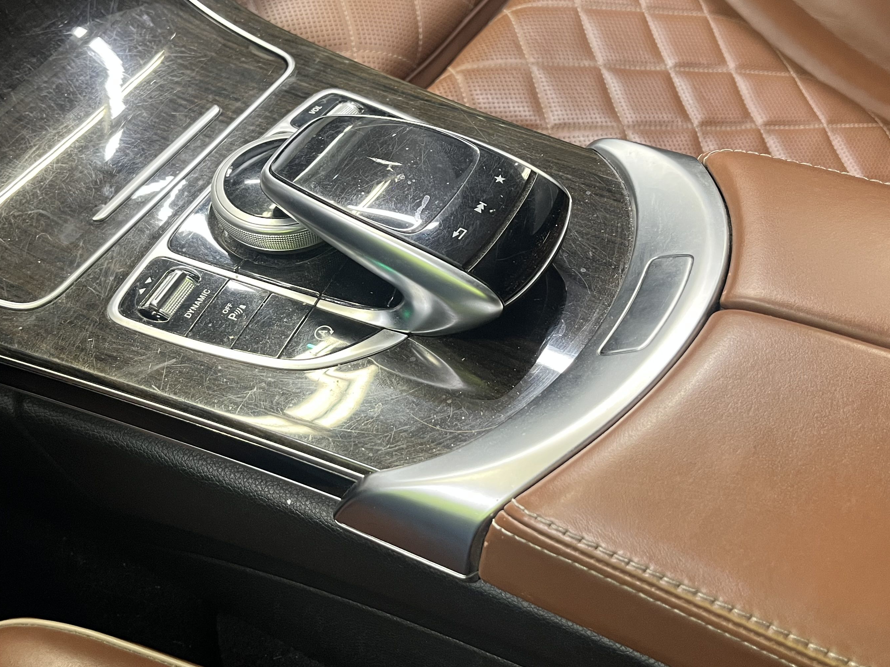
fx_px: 1003
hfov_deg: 47.7
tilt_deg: -47.7
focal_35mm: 39
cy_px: 267
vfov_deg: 36.7
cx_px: 383
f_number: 1.6
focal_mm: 5.1
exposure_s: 1/50
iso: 320
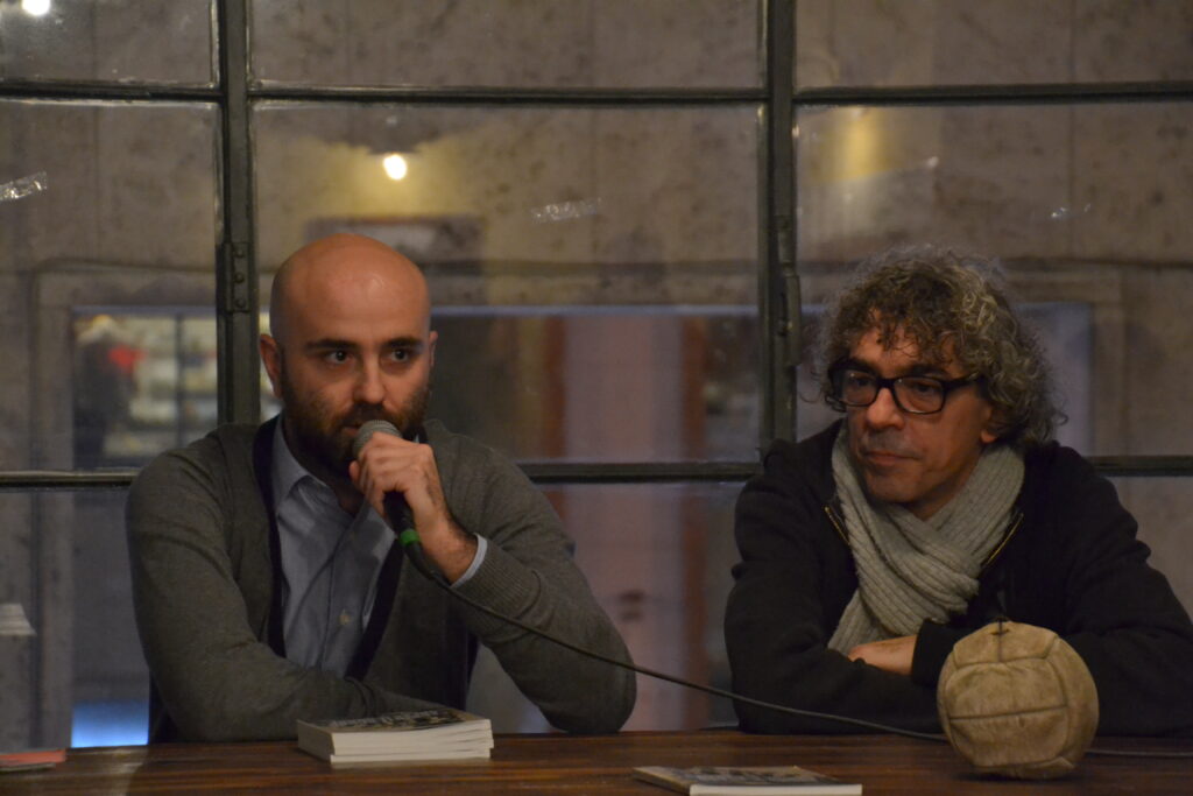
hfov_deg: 13.7
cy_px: 398
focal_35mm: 150
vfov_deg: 9.2
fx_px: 4971
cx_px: 596
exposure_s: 1/50
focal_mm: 100
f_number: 6.3
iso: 3200
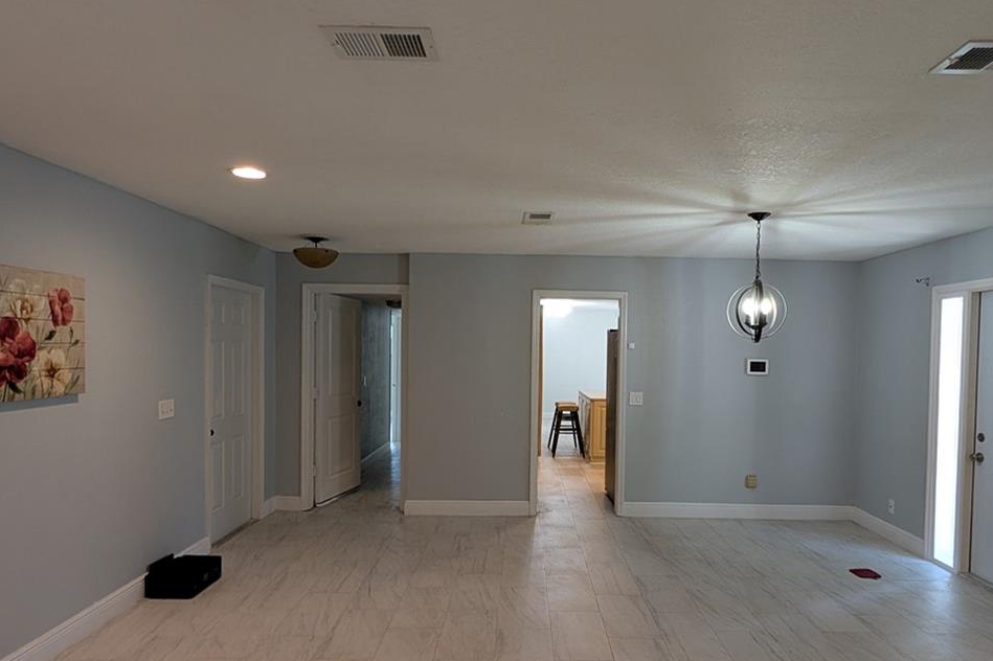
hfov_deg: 81.1
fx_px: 579
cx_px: 532
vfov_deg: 59.4
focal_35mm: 21
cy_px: 358
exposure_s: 1/60
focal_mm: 2.02
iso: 68
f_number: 1.7
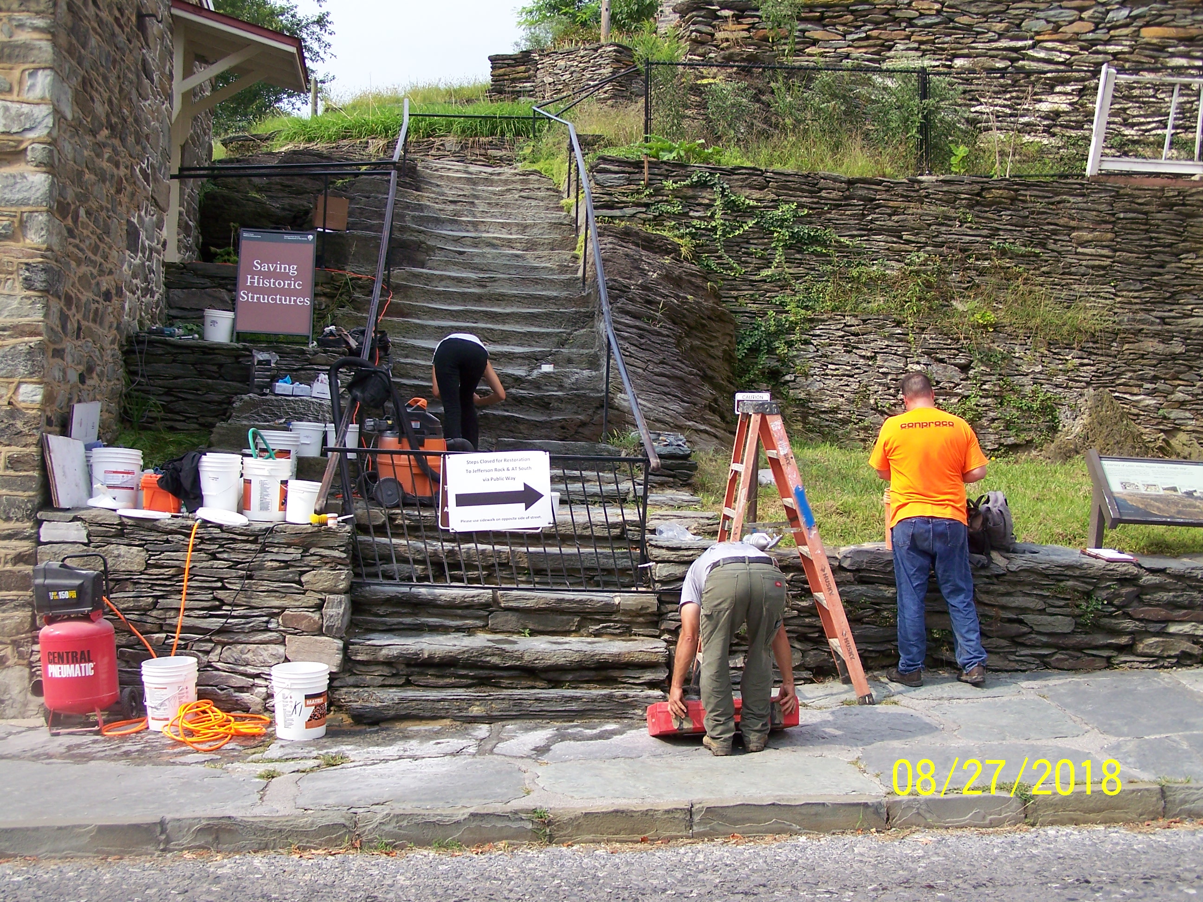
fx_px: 1494
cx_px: 602
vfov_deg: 33.6
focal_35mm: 43
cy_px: 451
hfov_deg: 43.9
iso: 64
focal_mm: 7.1
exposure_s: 1/400
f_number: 2.9
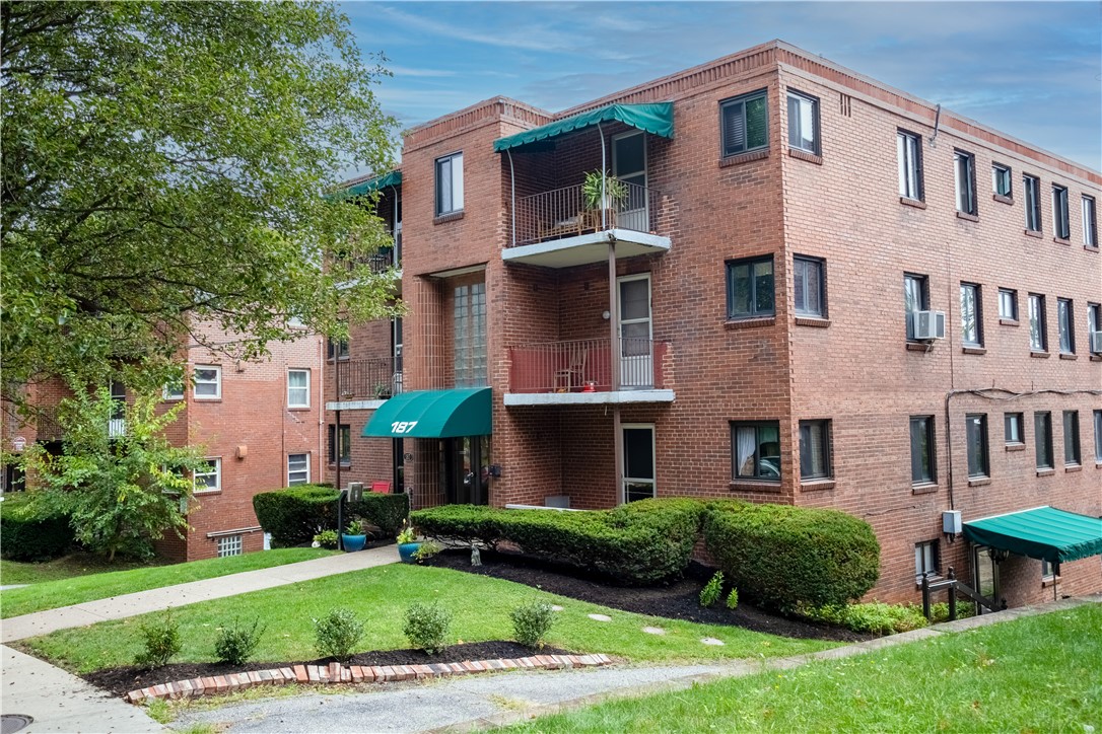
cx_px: 551
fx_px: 888
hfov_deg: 63.7
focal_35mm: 29
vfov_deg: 45.0
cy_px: 367
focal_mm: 19.1
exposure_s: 1/12000
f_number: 4.5
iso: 640
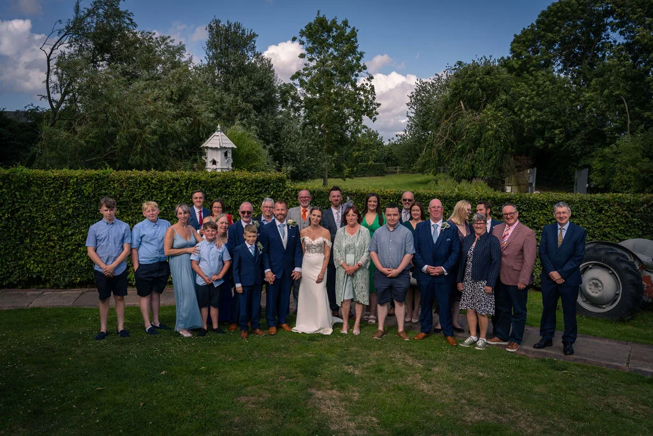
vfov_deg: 46.4
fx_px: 508
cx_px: 326
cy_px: 218
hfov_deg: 65.5
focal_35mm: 28
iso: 320
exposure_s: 1/500
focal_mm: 28
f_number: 8
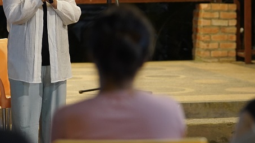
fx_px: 1670
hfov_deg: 8.7
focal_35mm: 247
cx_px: 70
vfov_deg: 4.9
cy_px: 21
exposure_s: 1/60
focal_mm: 107
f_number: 2.8
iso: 3200
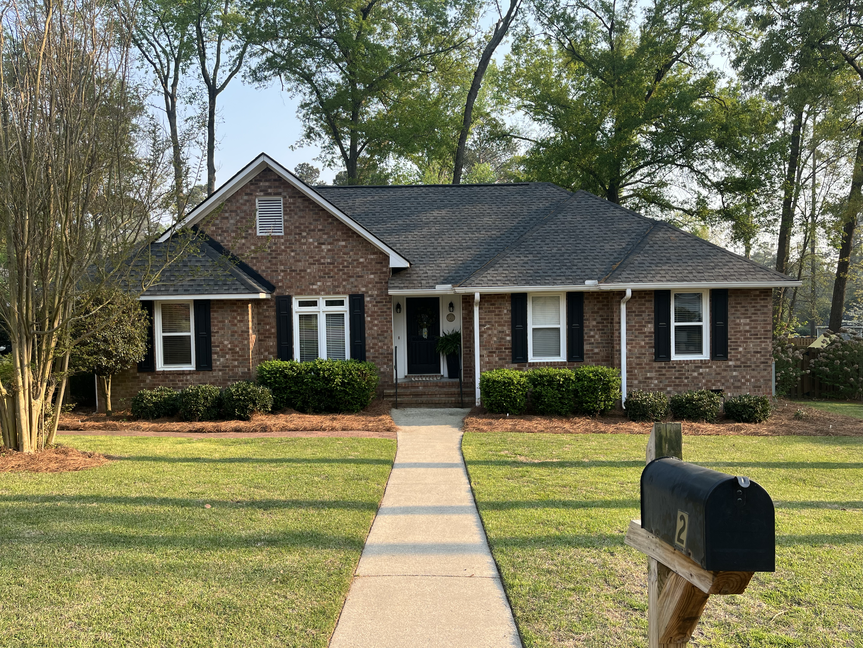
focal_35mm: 26
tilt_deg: -1.1
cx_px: 432
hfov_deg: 67.3
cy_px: 324
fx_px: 648
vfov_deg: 53.1
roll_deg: +1.0
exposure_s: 1/833
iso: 50
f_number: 1.6
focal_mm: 5.1
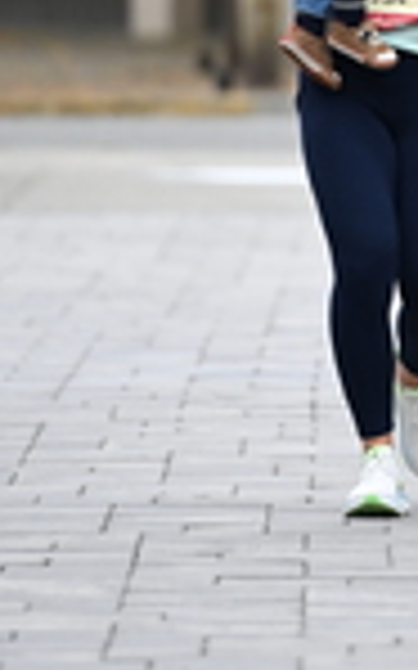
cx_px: 627
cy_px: -58
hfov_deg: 1.7
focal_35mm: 751
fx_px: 13702
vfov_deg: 2.8
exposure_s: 1/1600
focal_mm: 200
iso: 640
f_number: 2.8
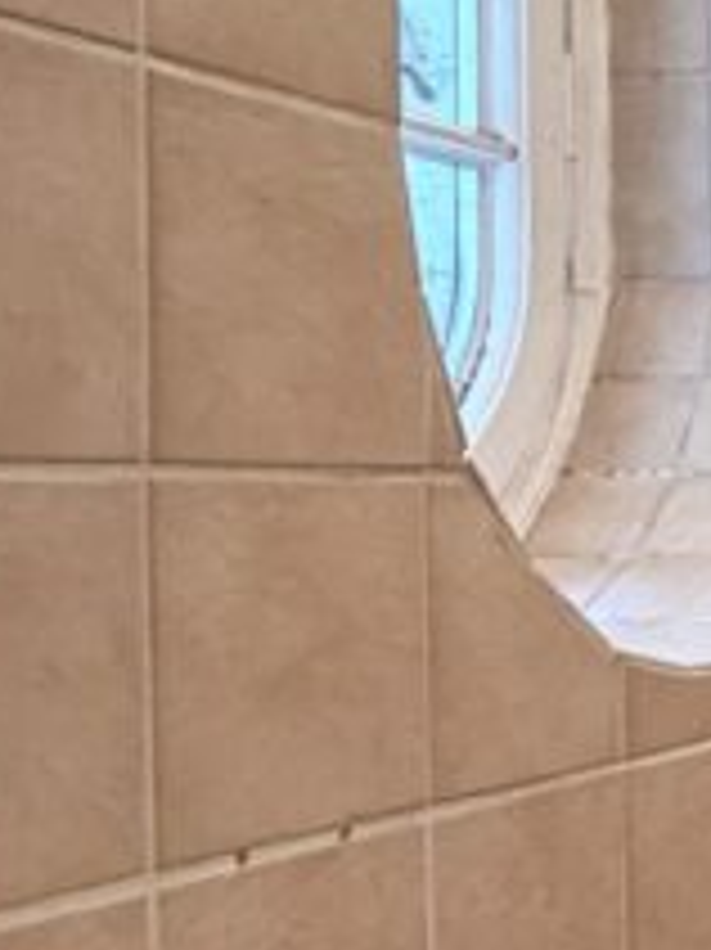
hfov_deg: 15.2
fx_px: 1864
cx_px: 1593
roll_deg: +0.3
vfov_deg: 28.6
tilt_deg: +0.2
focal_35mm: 68
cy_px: 522
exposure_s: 1/50
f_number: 2.2
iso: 250
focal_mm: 2.22
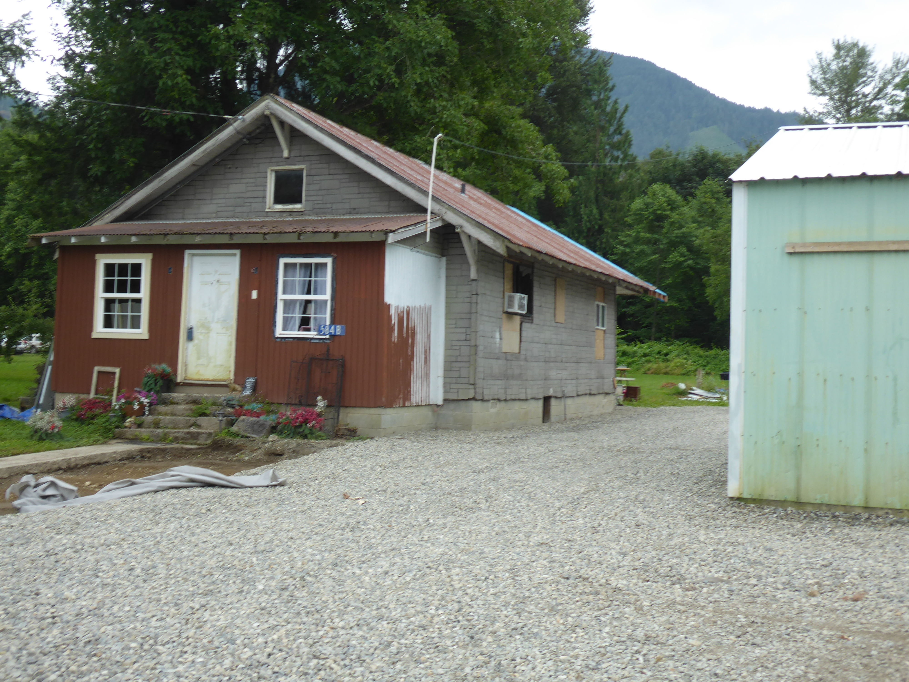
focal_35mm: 42
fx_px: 1103
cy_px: 341
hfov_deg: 44.8
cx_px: 454
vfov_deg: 34.3
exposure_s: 1/100
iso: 80
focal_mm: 7.2
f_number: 3.8
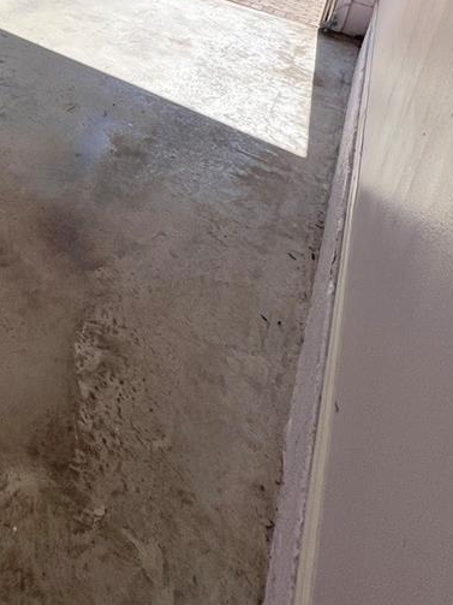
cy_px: -96
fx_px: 541
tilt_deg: -13.1
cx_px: -77
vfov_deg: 42.2
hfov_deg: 36.3
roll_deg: -6.4
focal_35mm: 31
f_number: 1.8
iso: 32
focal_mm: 1.57
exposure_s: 1/669
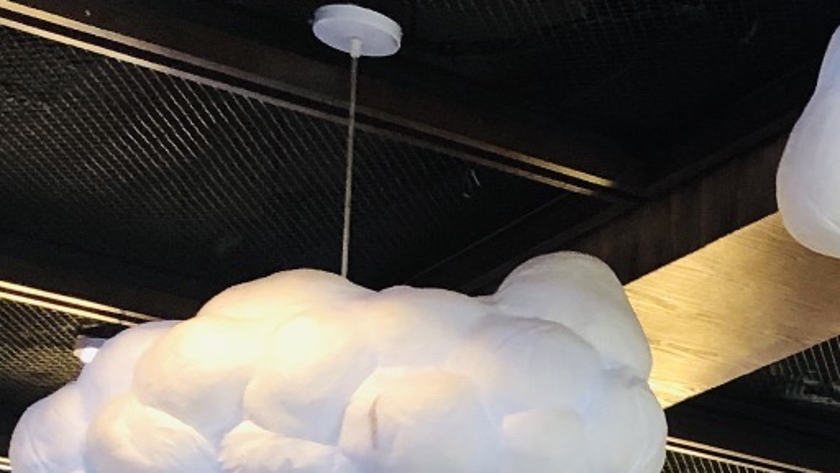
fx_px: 2673
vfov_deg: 9.4
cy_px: 948
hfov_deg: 16.2
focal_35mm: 120
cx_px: 1283
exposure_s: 1/33
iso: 40
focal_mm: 4
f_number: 1.8
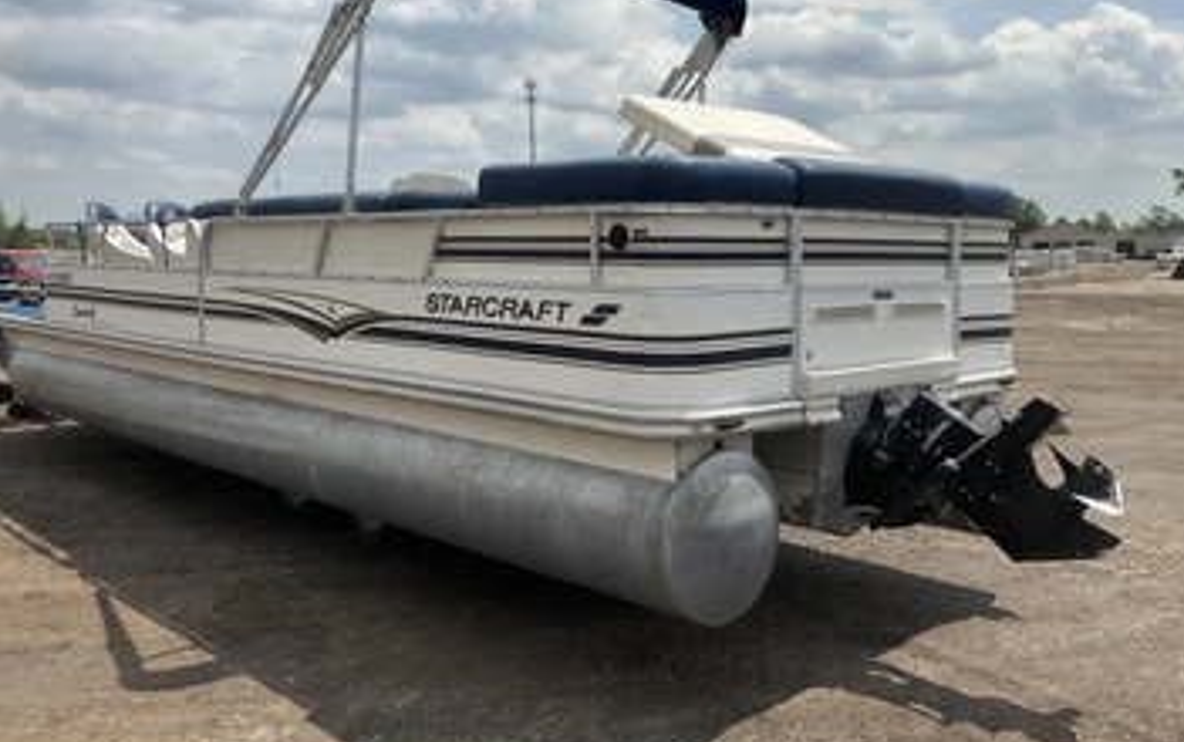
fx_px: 1130
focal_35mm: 35
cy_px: 270
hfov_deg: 55.3
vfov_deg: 36.1
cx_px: 617
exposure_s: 1/3322
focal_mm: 3
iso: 25
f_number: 1.8
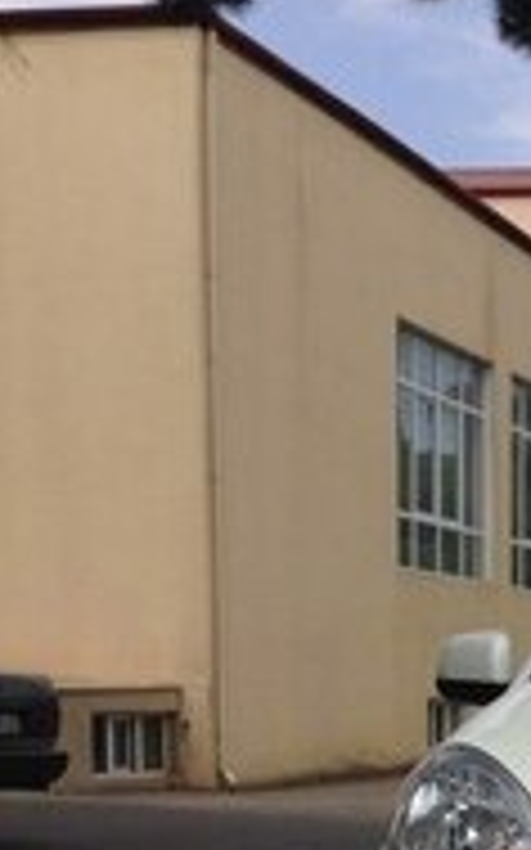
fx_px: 2132
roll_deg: -1.2
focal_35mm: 92
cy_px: 958
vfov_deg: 21.3
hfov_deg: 13.3
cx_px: 832
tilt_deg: -4.8
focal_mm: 4.12
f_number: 2.4
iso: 50
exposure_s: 1/2584
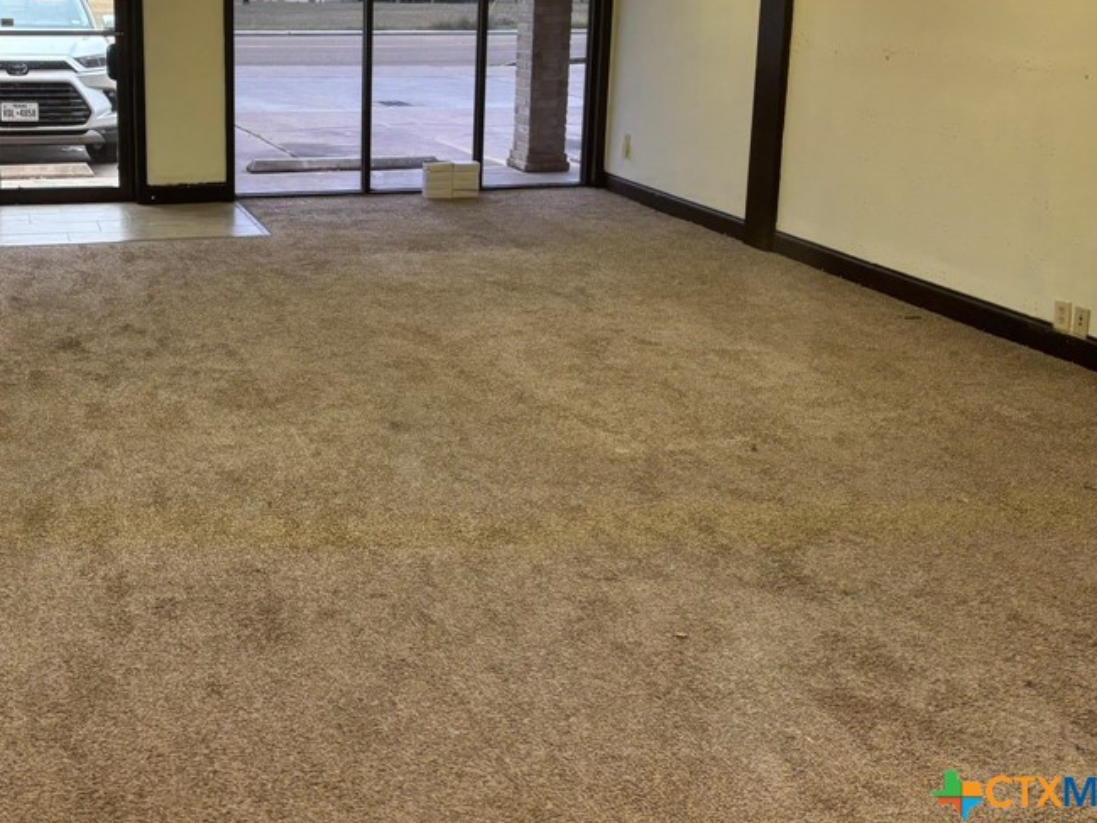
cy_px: 204
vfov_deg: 34.4
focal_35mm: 41
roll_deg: -0.5
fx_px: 1300
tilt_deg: -10.8
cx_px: 313
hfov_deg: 44.6
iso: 64
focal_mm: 5.96
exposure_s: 1/120
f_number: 1.6
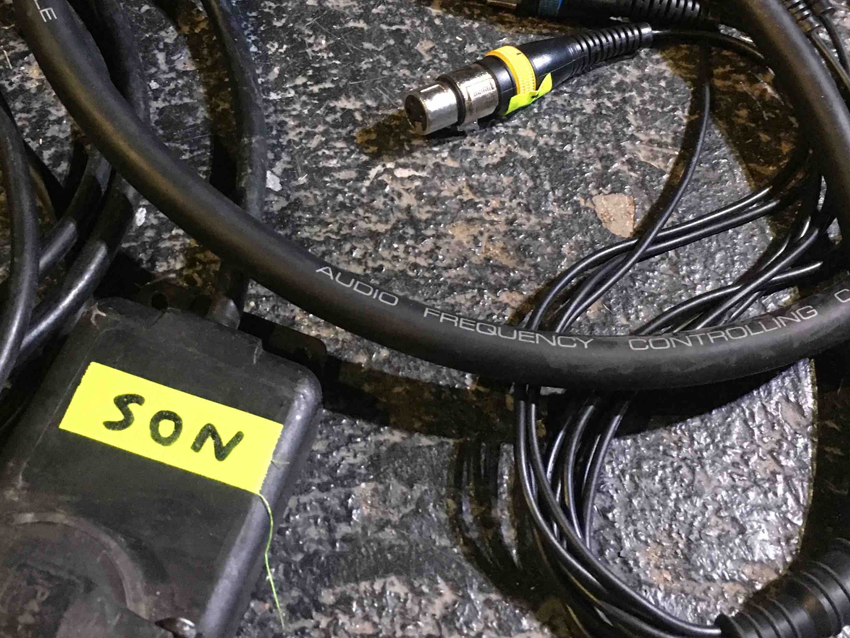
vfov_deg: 31.6
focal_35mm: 45
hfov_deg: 42.0
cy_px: 154
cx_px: 374
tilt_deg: -54.4
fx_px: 1105
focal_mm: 4.15
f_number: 2.2
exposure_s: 1/17
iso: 320
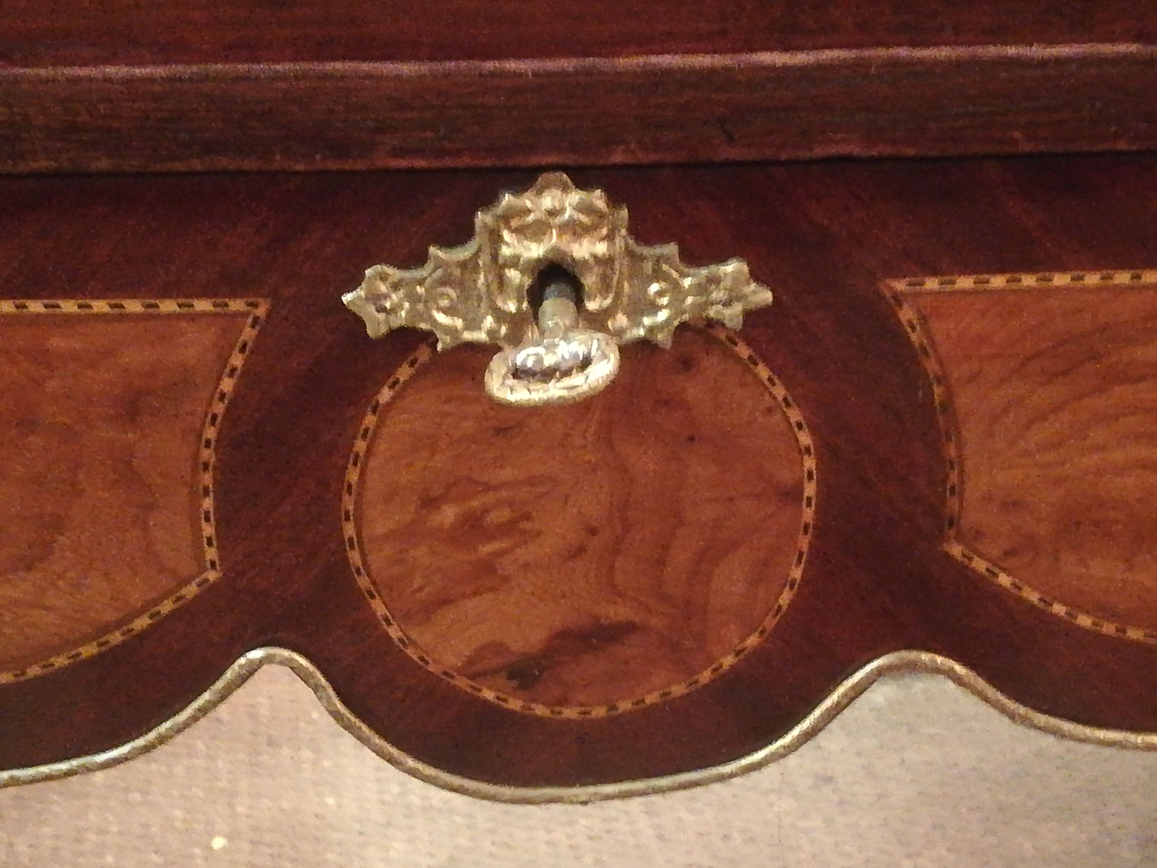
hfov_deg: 34.3
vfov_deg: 26.1
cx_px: 578
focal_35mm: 56
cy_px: 434
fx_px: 1872
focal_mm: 3.83
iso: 2500
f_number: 2.2
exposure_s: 1/15
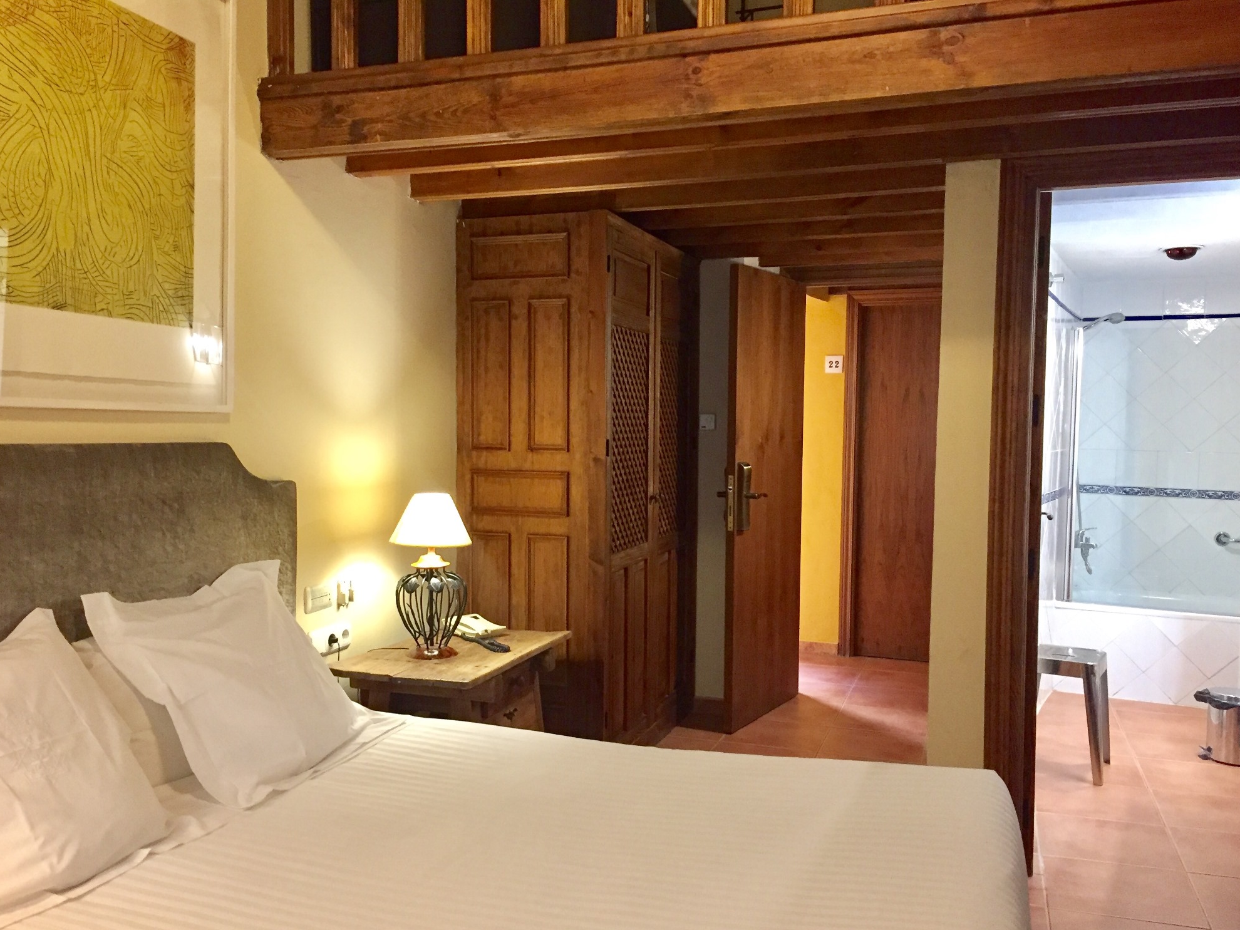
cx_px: 605
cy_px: 480
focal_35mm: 30
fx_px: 1075
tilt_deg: -2.5
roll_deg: -1.6
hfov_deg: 60.0
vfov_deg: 46.8
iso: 250
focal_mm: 4.15
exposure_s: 1/25
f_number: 2.2
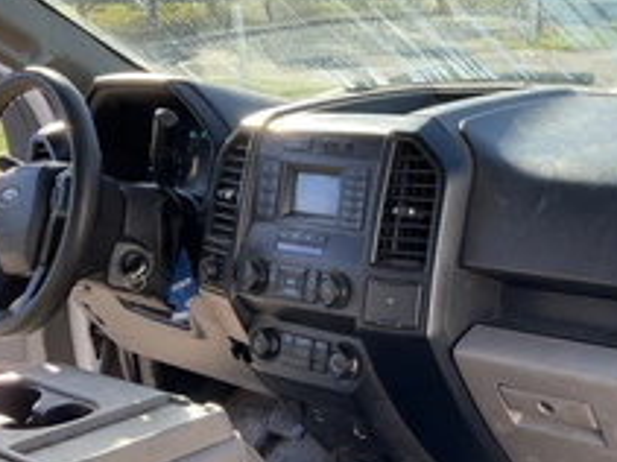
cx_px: 494
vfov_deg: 26.4
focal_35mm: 55
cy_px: 301
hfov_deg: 33.9
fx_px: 980
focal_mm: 3
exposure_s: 1/249
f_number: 1.8
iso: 25
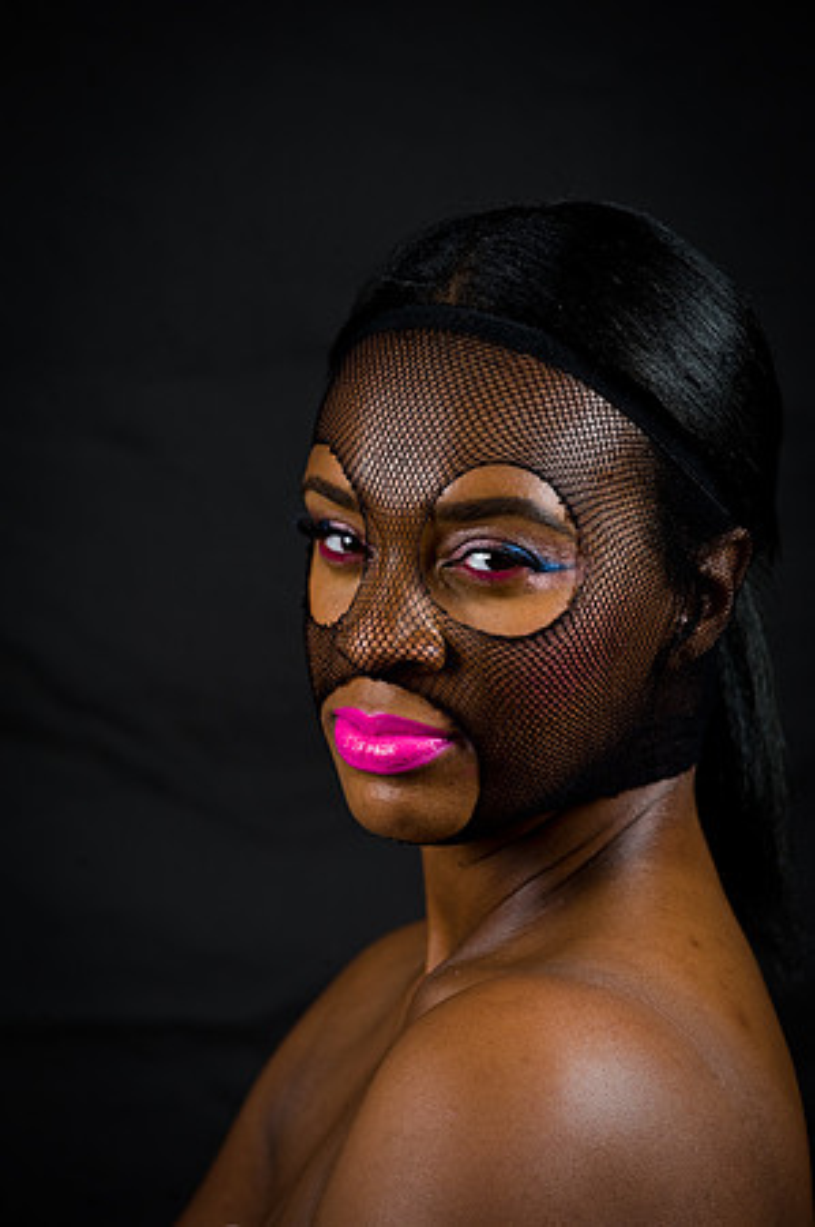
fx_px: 6807
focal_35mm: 200
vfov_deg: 10.3
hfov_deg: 6.9
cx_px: 408
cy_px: 614
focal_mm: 200
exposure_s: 1/125
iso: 200
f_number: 5.6
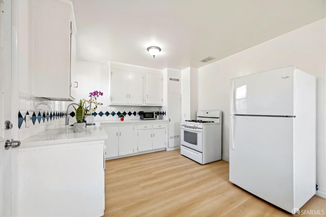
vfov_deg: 81.2
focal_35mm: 14
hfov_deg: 104.3
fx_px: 127
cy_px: 108
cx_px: 163
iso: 64
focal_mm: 14
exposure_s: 1/5
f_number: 8
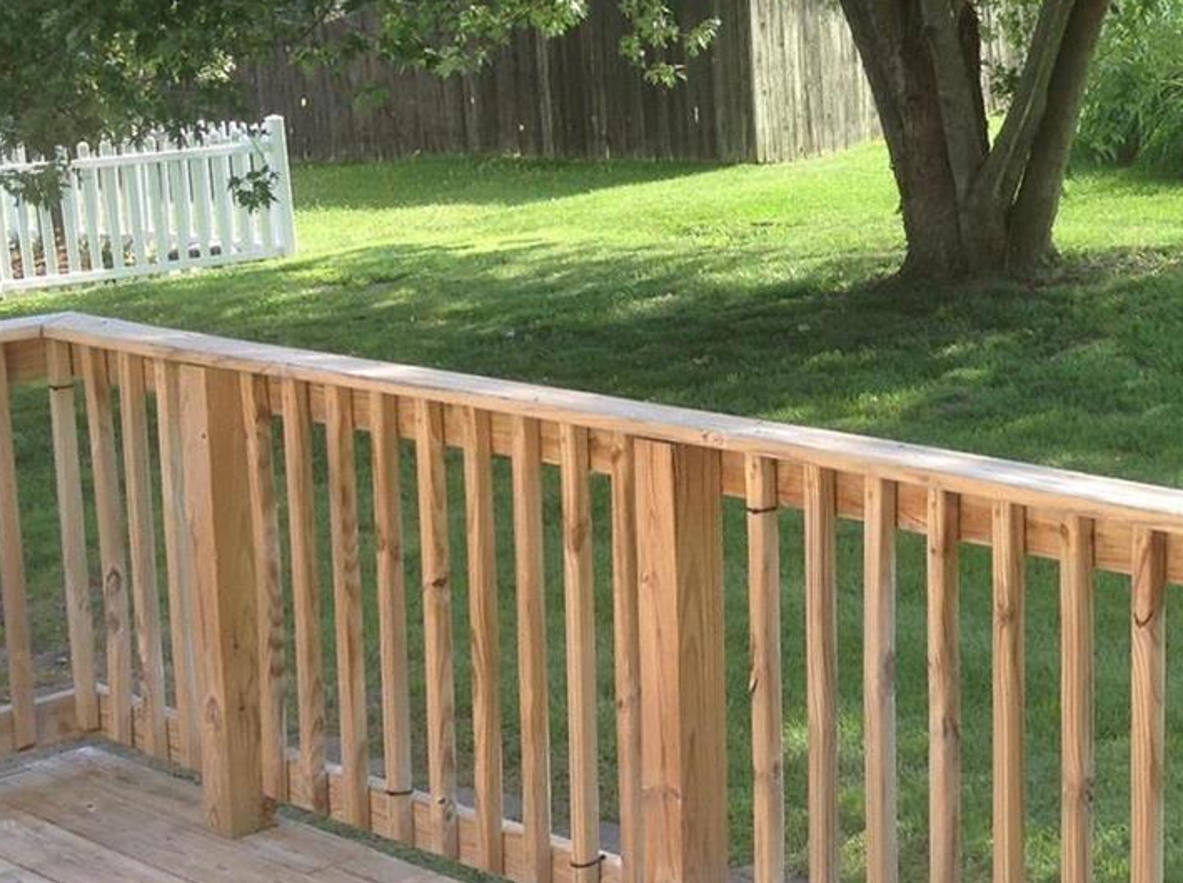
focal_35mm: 79
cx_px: 1195
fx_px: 2695
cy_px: 394
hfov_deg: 23.7
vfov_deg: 18.6
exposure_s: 1/302
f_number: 2.4
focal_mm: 4.28
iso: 50
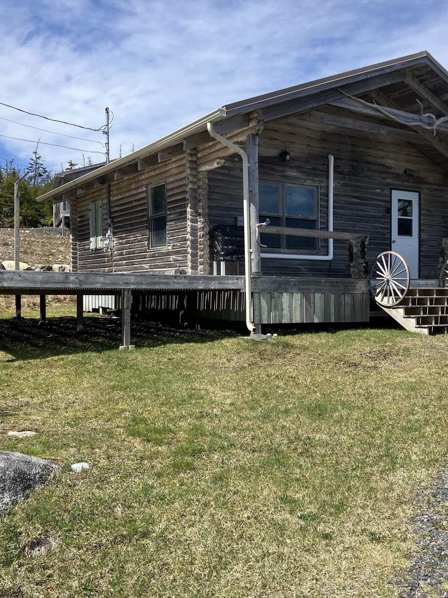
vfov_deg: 52.6
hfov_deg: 40.5
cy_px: 305
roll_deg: -0.8
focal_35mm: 35
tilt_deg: -0.7
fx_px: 604
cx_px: 272
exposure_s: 1/1715
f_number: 1.8
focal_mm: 3.99
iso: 32
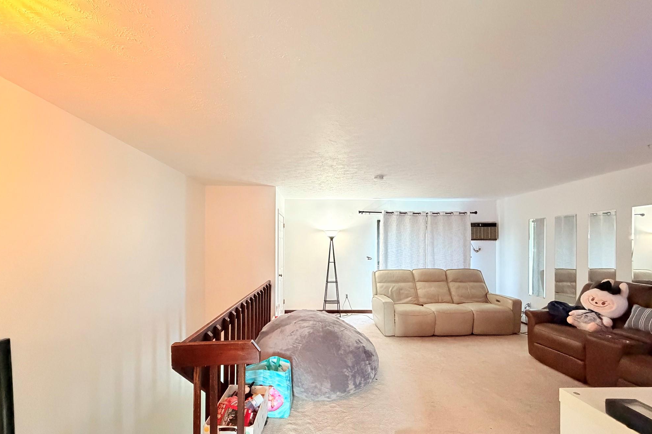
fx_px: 272
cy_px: 245
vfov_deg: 76.9
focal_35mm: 15
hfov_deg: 100.4
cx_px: 321
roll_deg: +0.3
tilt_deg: -0.2
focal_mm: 2.22
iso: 800
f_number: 2.2
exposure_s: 1/60
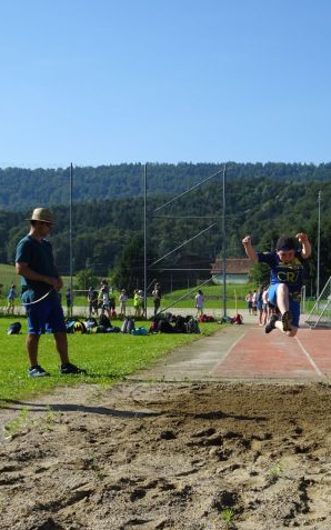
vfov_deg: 41.5
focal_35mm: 48
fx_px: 693
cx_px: 245
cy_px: 332
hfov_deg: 26.5
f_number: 4
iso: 80
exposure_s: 1/640
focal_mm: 6.17
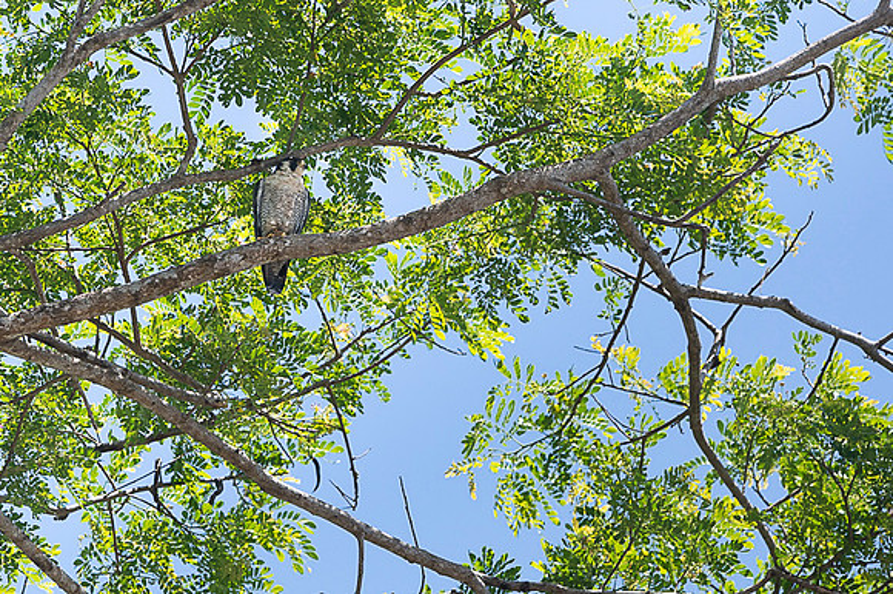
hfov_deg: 3.2
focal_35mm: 649
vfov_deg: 2.1
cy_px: 213
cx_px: 354
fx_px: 16100
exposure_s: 1/2500
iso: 1250
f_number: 4
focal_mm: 500
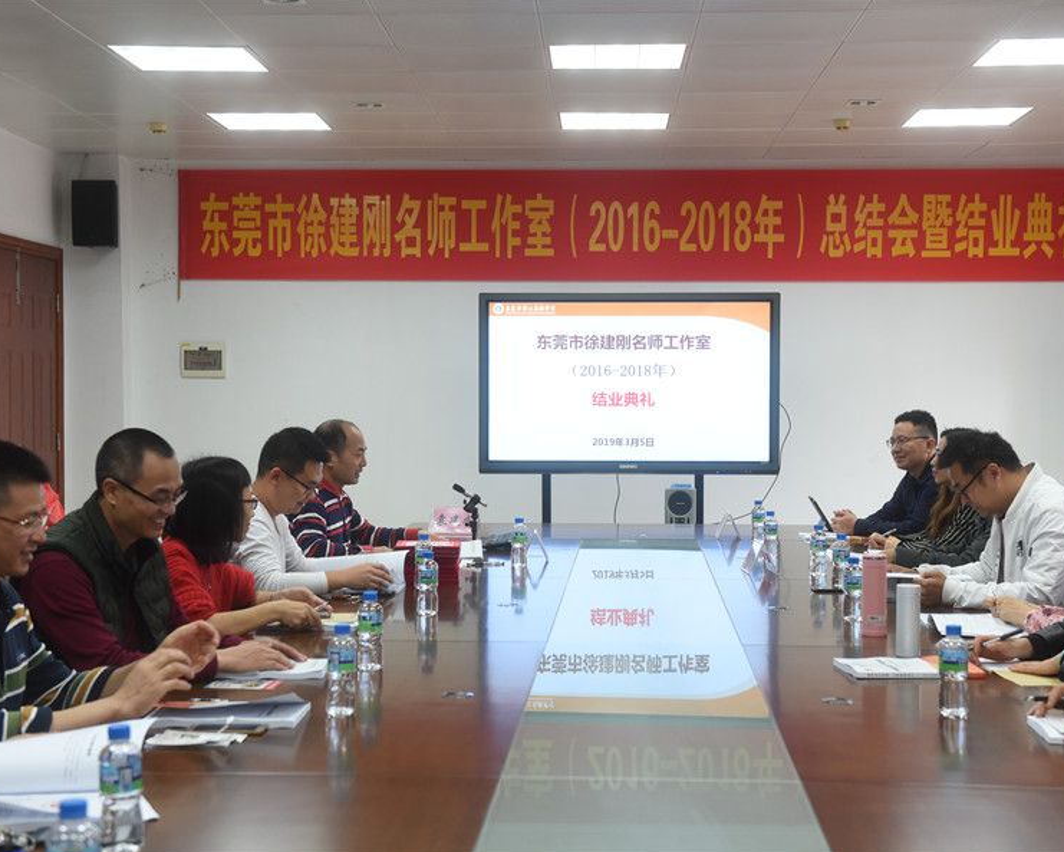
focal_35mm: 57
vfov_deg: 26.7
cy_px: 428
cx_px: 536
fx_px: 1795
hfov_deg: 33.0
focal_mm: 50
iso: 1250
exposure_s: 1/80
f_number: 4.5
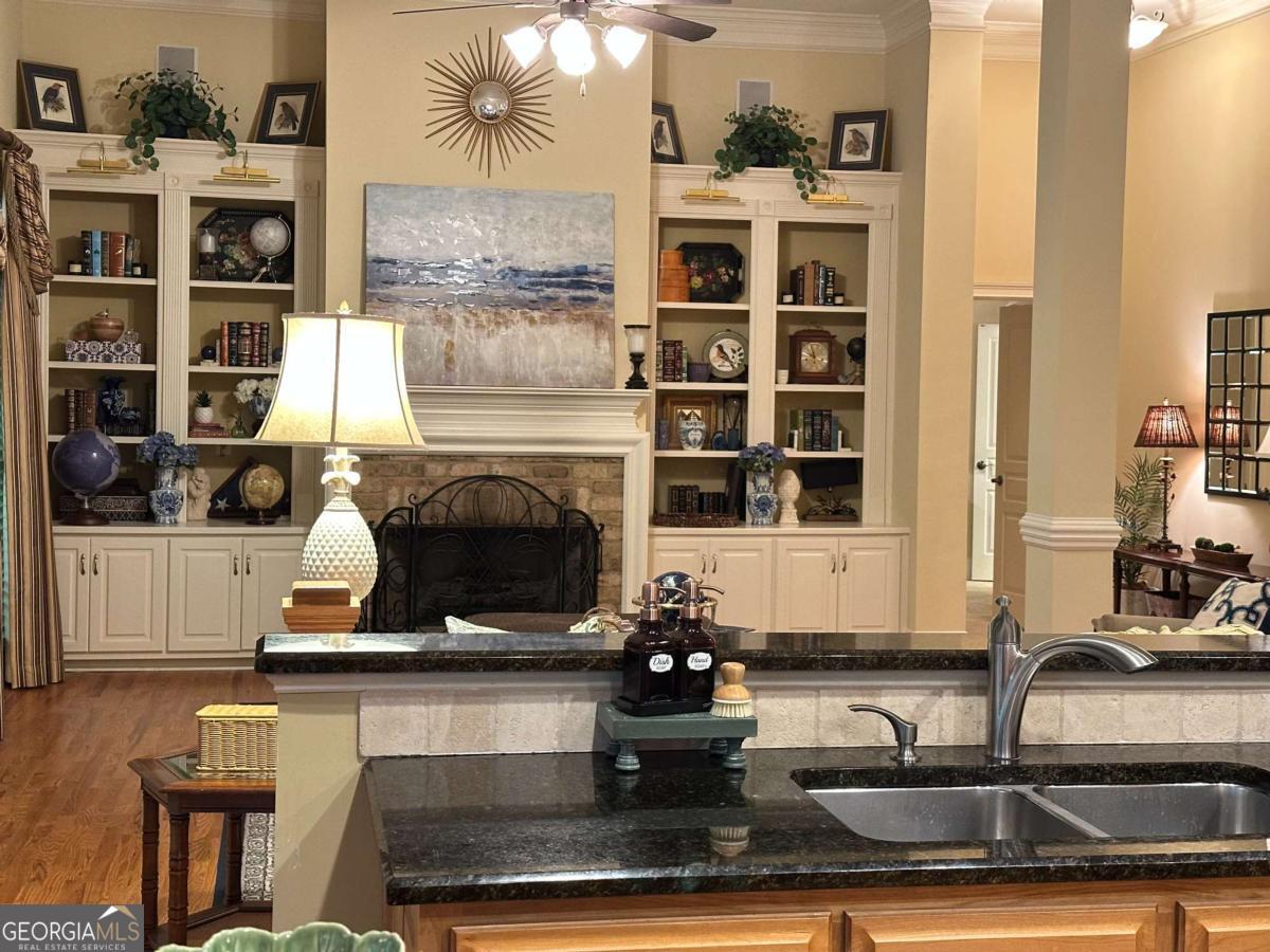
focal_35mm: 48
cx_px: 635
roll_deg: -1.8
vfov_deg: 30.3
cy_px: 476
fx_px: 1761
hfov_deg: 39.7
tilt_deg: -1.3
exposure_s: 1/40
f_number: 1.78
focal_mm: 6.86
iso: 320
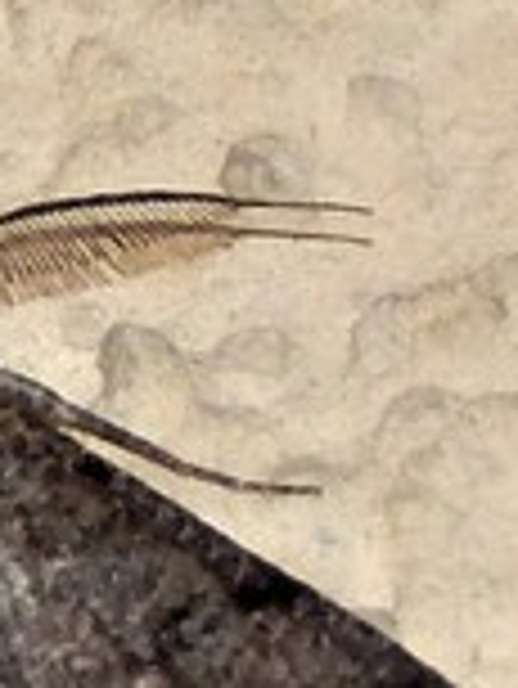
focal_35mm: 1156
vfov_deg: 1.7
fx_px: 23033
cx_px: -146
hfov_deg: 1.3
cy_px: 405
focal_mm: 37.1
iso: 200
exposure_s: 1/30
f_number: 5.4
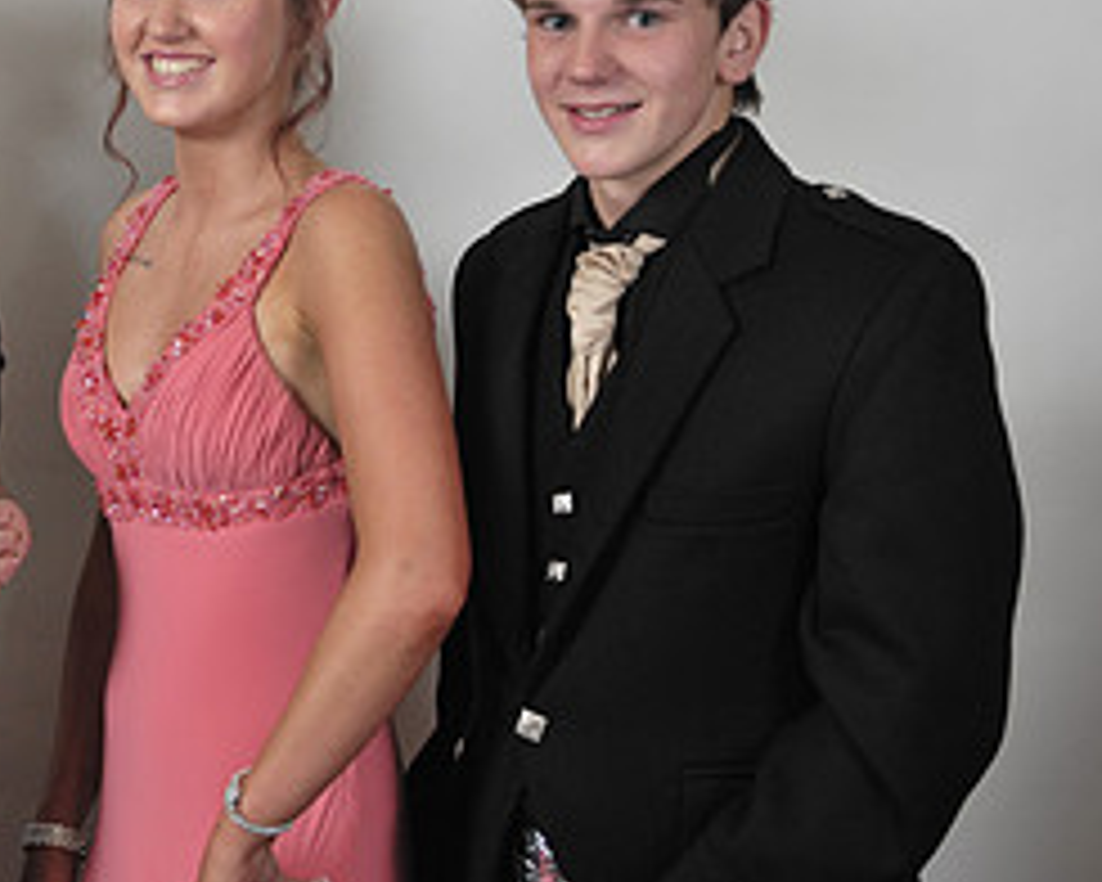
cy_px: 310
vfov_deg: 15.4
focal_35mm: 100
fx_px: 3261
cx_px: -27
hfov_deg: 18.6
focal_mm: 45
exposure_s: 1/160
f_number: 7.1
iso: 1000
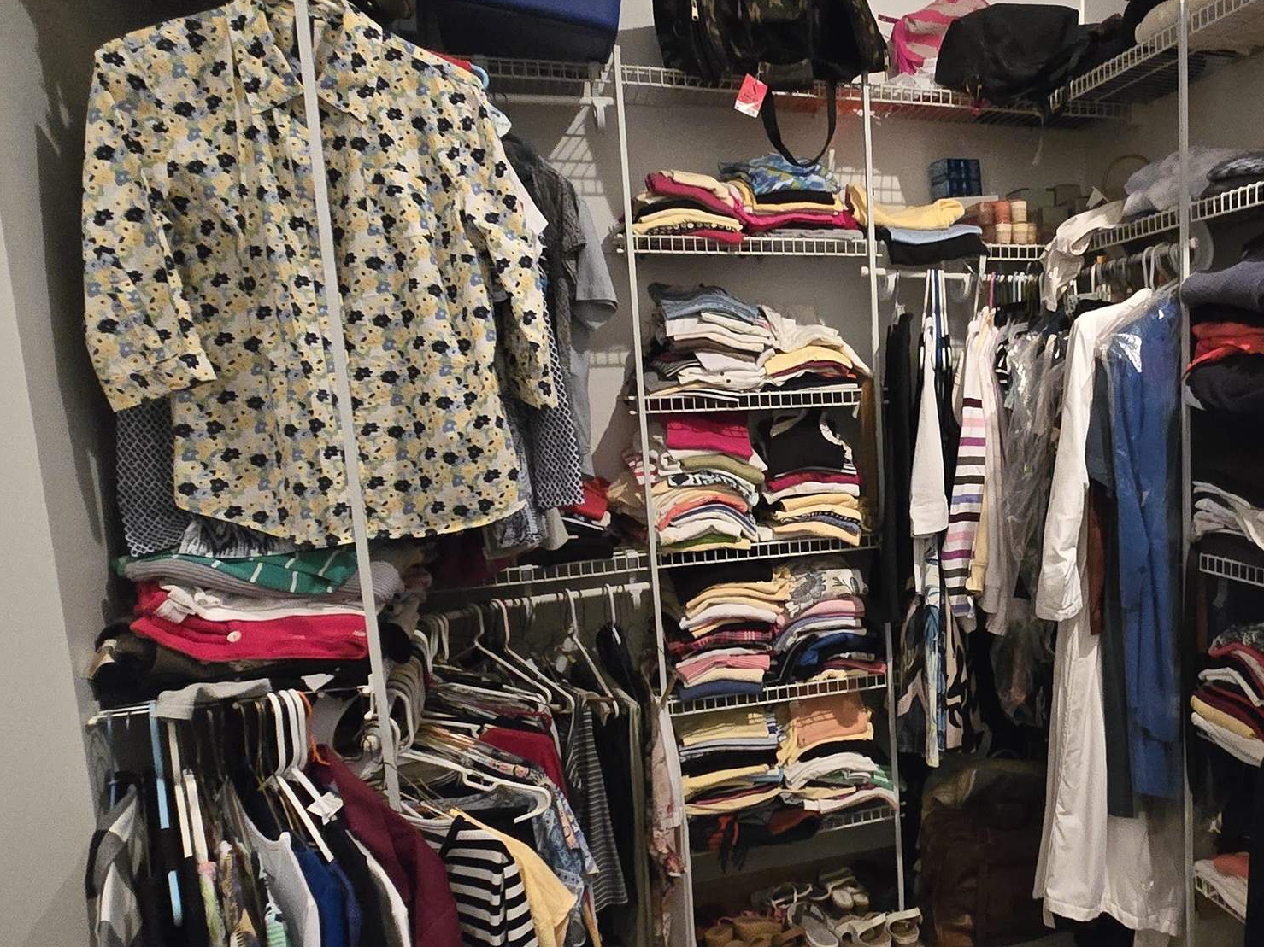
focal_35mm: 27
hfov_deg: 62.2
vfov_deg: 51.1
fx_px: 986
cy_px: 551
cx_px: 922
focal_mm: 2.2
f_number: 2.2
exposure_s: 1/40
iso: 1600
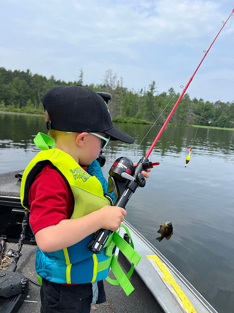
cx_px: 117
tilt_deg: -8.8
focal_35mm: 26
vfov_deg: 67.3
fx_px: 234
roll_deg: -5.5
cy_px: 156
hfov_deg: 53.1
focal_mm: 5.7
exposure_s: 1/4274
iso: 50
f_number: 1.5
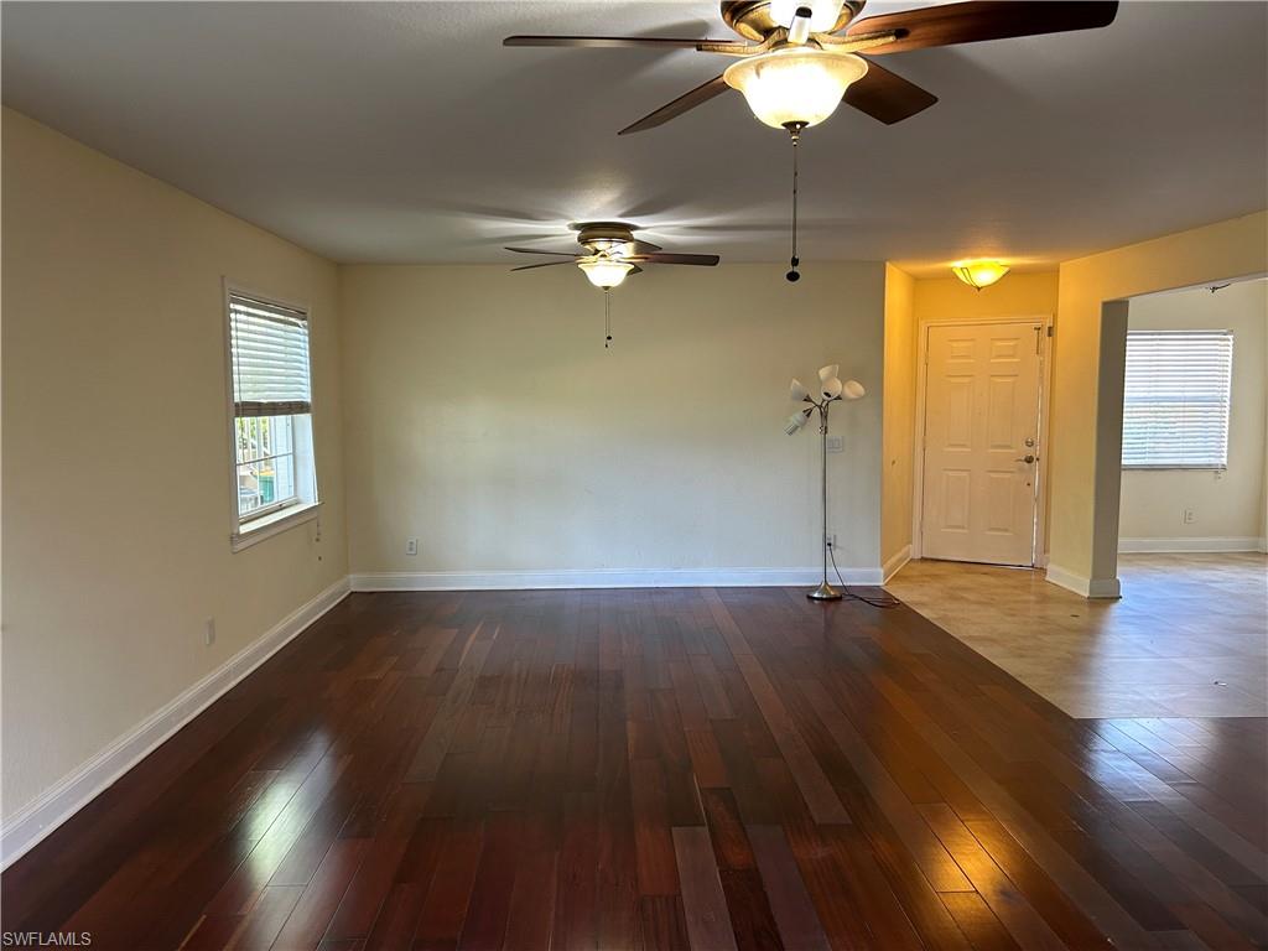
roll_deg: +0.0
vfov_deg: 53.1
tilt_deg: -5.2
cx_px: 634
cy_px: 476
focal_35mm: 26
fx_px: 952
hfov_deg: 67.3
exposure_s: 1/60
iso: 125
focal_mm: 5.7
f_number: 1.5
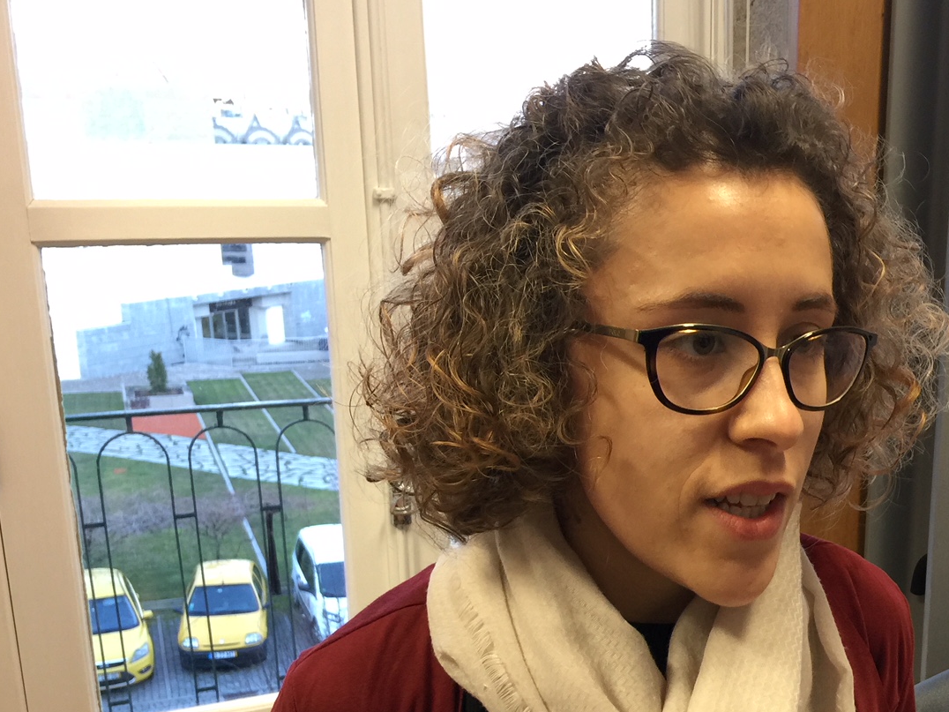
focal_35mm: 44
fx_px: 1206
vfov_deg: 32.4
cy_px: 510
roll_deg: -1.0
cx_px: 698
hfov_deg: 41.8
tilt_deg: -15.3
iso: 64
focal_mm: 4.15
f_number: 2.2
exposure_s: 1/17
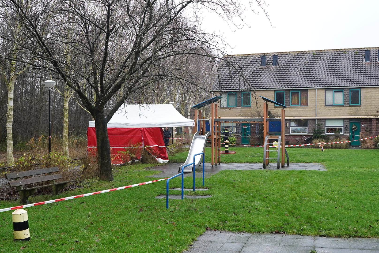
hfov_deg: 46.4
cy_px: 126
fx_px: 442
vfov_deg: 31.9
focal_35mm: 42
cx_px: 190
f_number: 6.3
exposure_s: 1/60
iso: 640
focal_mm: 28
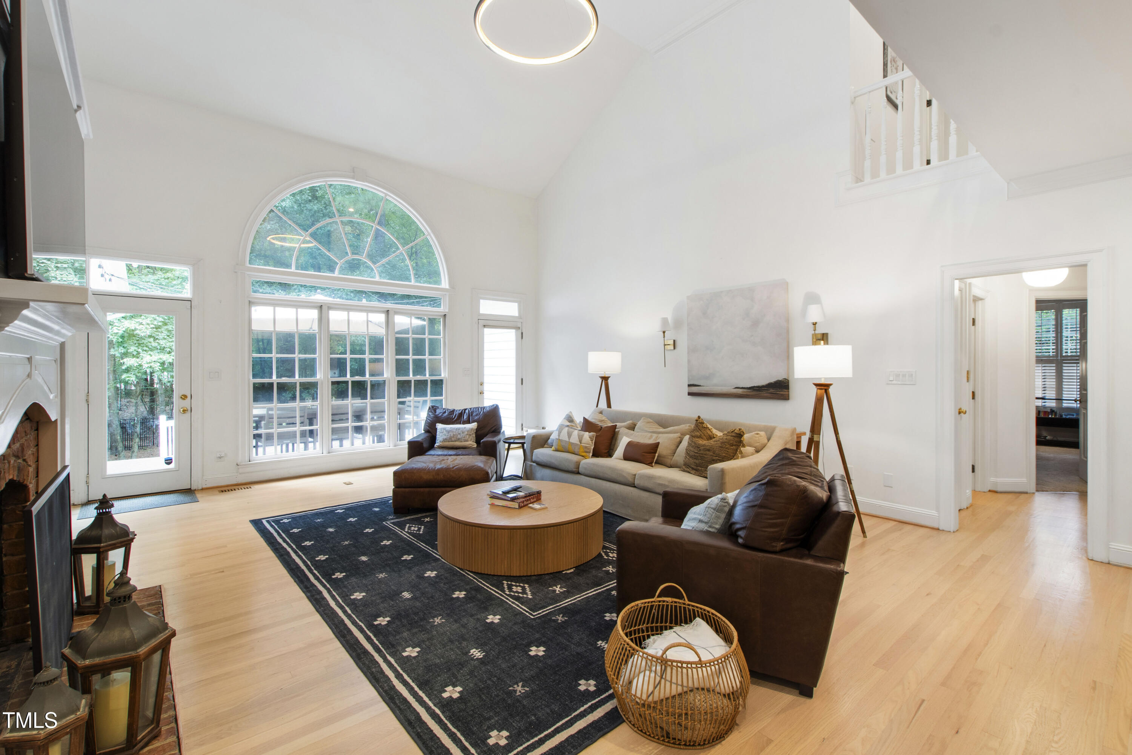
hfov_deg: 100.4
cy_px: 378
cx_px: 566
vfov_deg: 77.3
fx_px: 472
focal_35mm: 15
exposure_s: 1
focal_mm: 10
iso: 100
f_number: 8
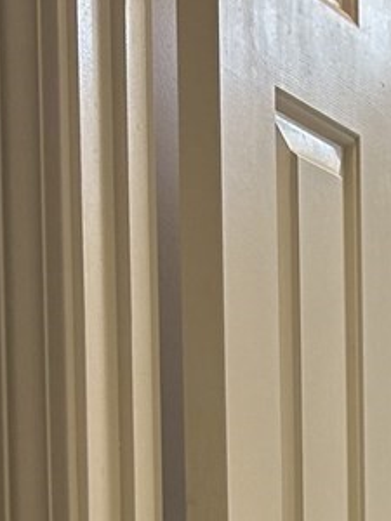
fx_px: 2003
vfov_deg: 14.1
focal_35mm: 133
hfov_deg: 10.7
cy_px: 717
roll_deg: +0.0
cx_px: 619
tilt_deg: -4.6
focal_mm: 5.7
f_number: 1.5
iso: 80
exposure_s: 1/60
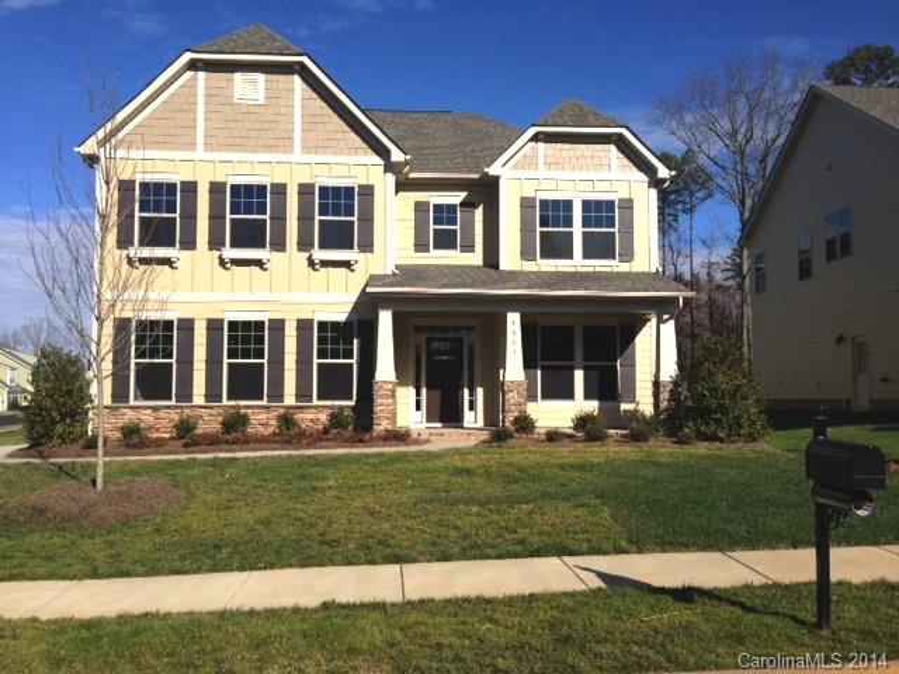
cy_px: 337
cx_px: 450
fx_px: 857
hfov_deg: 55.4
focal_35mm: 33
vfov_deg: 42.9
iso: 50
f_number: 2.4
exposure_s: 1/3012
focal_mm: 4.12
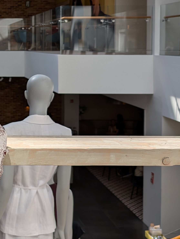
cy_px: 60
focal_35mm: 66
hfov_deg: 20.2
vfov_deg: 28.9
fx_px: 457
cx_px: -62
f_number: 1.68
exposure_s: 1/423
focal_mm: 6.9
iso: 17
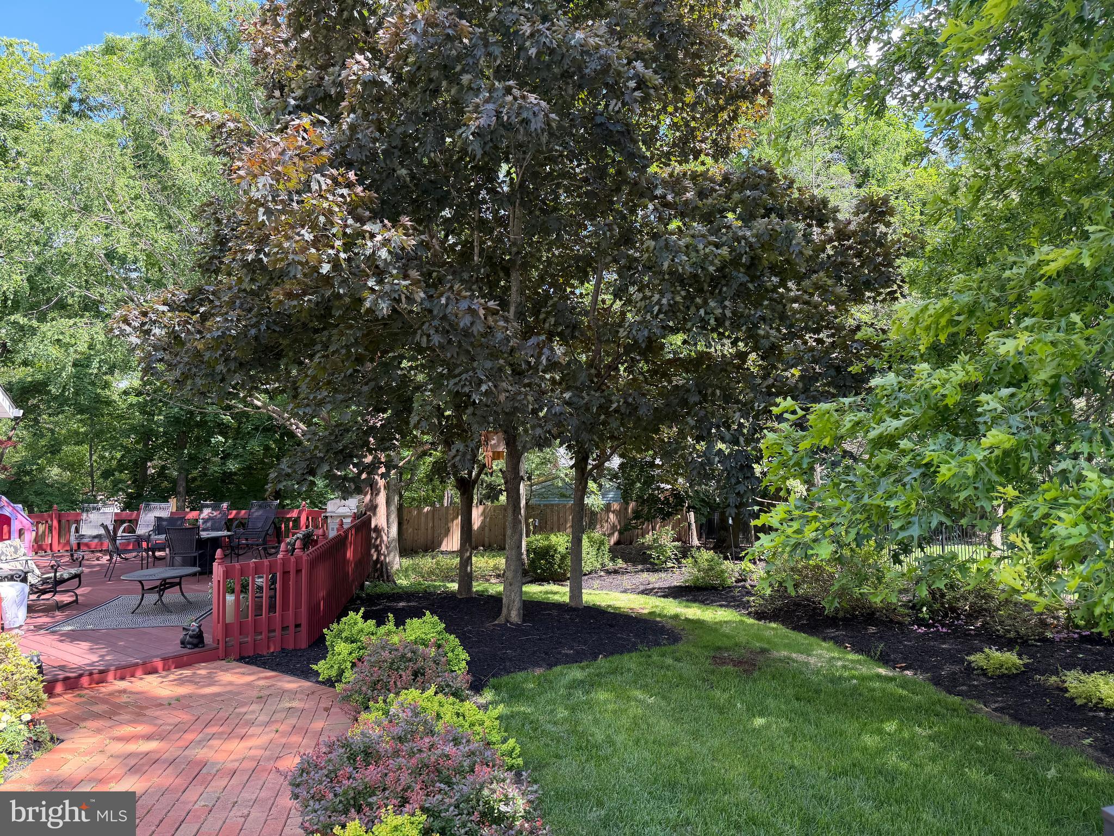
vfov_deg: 56.8
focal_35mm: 24
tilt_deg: +2.0
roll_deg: +0.3
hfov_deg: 71.6
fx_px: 772
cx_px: 557
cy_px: 418
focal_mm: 6.76
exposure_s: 1/416
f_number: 1.78
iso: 100
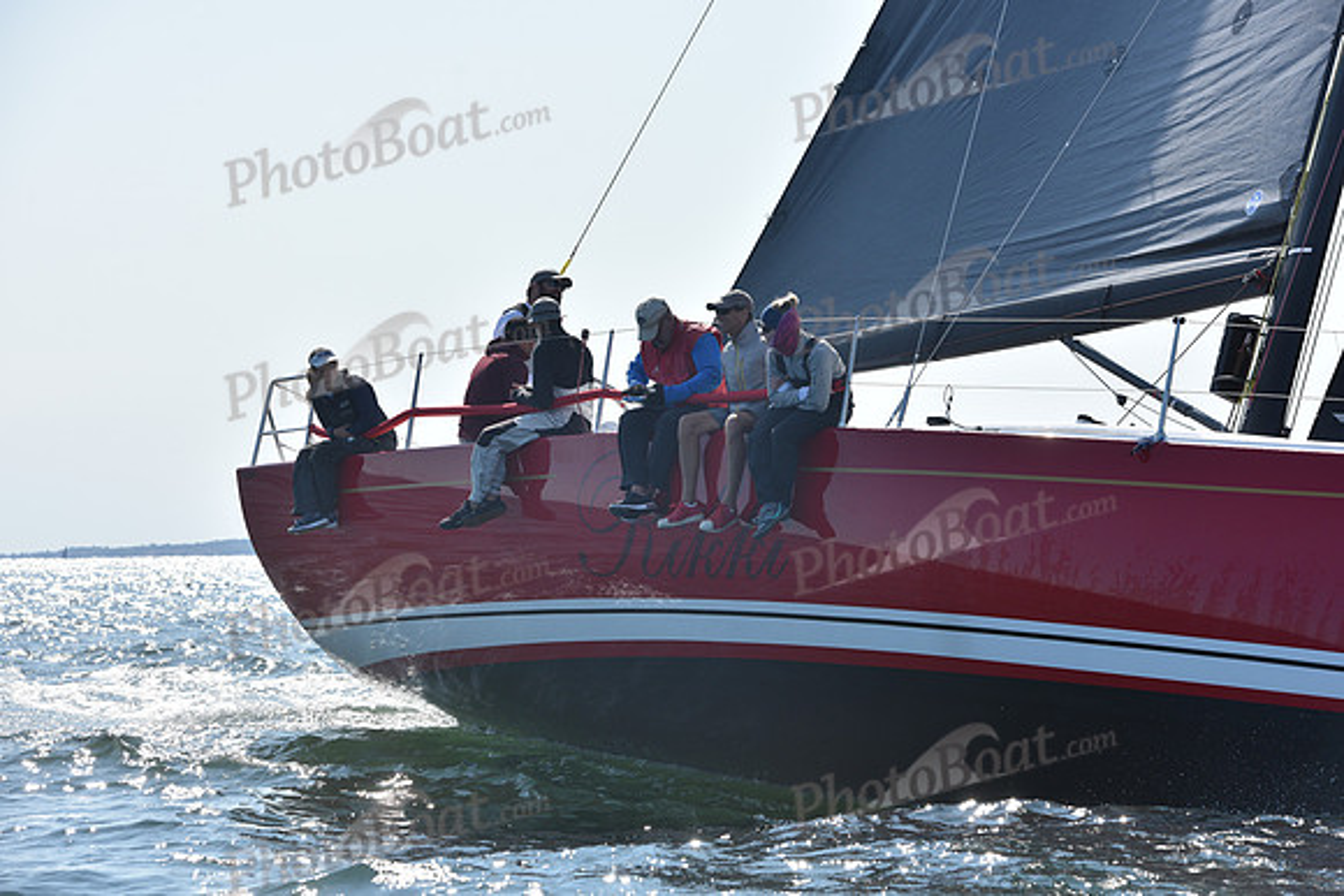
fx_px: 4331
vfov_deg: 11.8
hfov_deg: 17.6
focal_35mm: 116
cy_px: 448
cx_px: 672
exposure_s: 1/1000
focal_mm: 116
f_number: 7.1
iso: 250
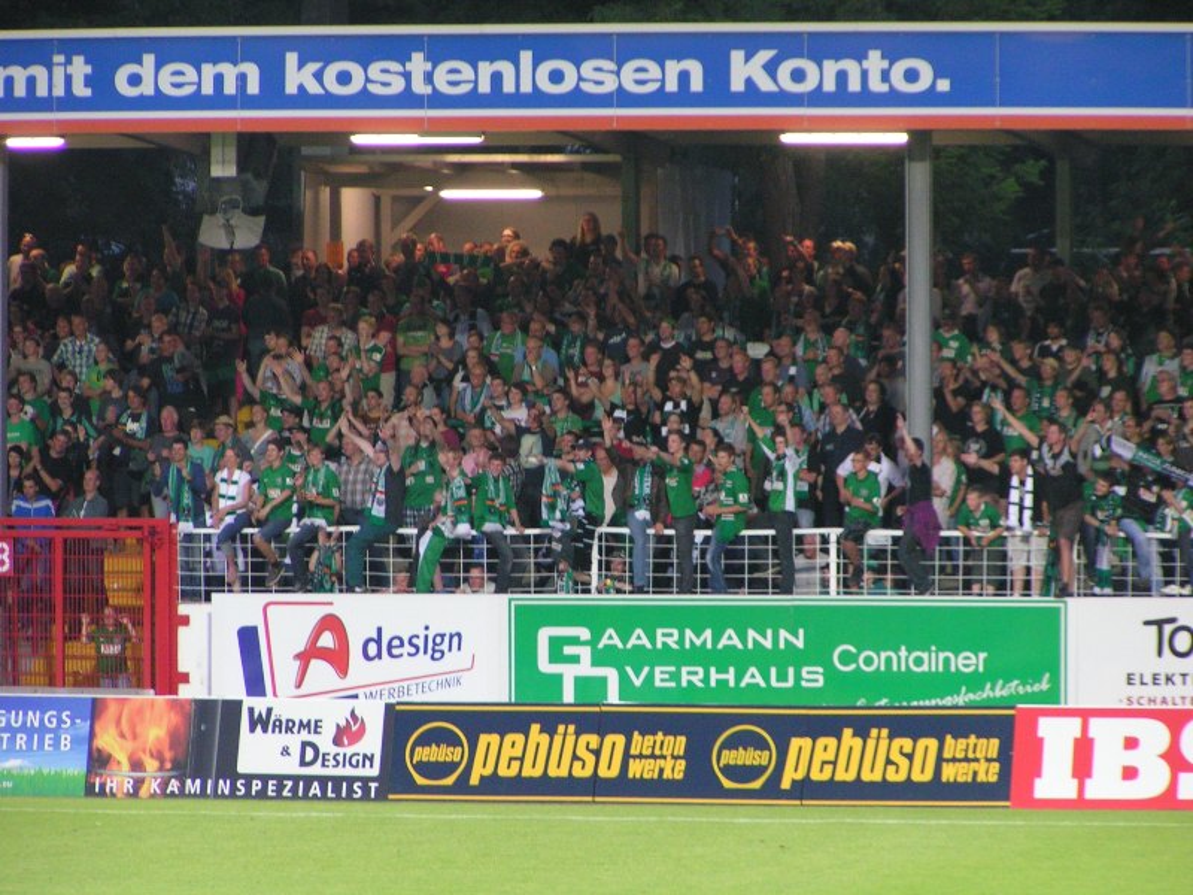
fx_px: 9340
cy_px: 448
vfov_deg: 5.5
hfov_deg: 7.3
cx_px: 596
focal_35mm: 271
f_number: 3.5
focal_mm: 41.4
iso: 200
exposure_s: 1/50
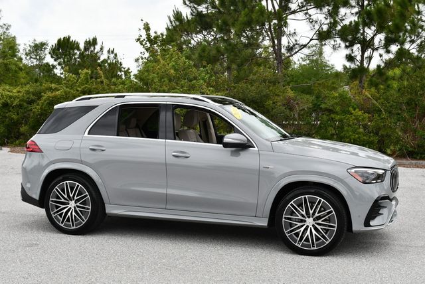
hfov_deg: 38.2
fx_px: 614
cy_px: 142
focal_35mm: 52
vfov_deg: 26.0
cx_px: 212
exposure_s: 1/250
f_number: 8
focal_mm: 26
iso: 140
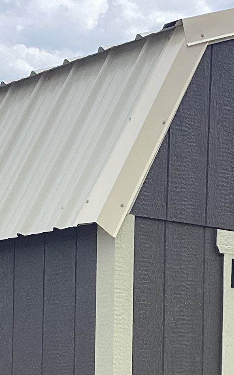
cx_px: 97
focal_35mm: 116
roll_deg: -3.1
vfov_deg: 17.4
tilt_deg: -5.7
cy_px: 414
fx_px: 1184
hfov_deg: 11.3
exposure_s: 1/981
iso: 25
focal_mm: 3.3
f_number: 2.4
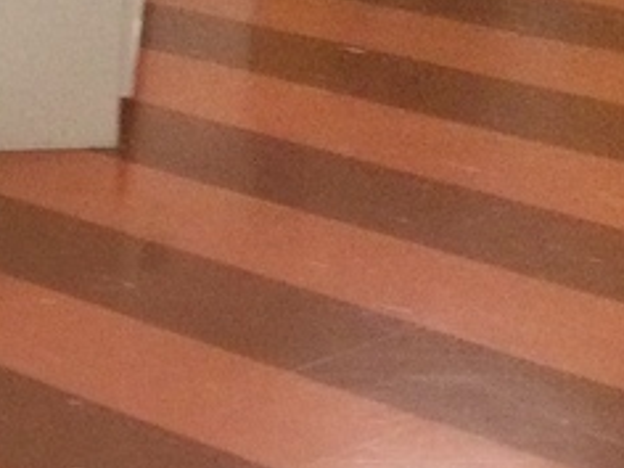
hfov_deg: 12.8
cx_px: -501
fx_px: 2524
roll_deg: +6.0
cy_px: 994
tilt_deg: -31.0
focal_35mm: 140
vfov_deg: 9.7
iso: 125
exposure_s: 1/30
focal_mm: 3.3
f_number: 2.4
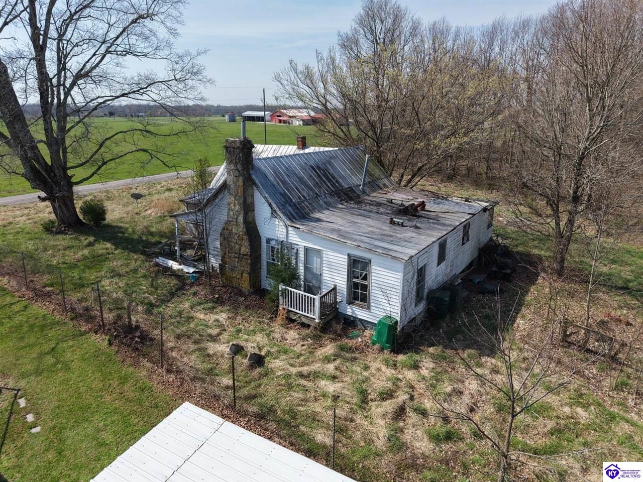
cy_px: 241
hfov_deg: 71.6
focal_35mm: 24
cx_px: 322
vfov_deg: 56.8
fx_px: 446
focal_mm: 8.67
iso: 190
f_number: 1.8
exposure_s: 1/4000
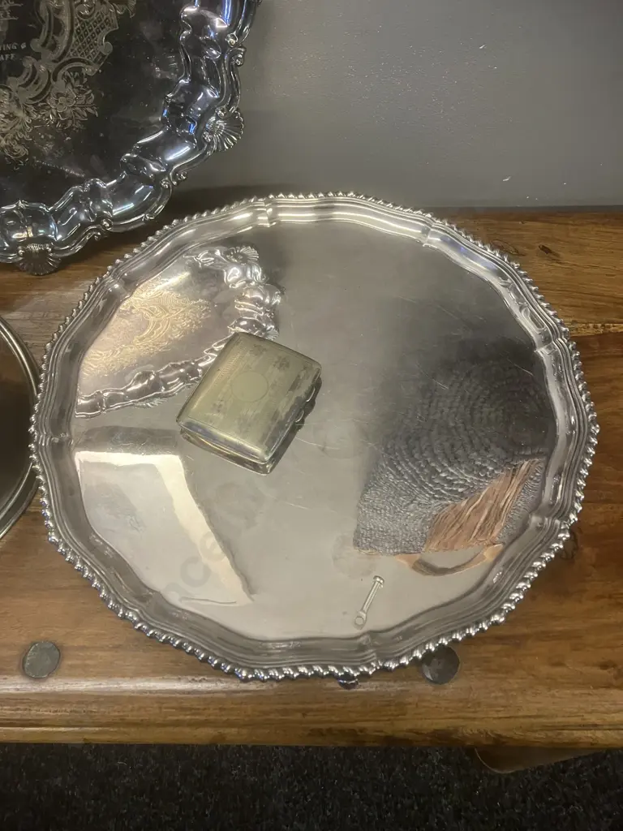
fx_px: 672
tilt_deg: -59.6
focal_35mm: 28
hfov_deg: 49.7
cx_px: 312
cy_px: 416
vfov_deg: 63.4
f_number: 1.8
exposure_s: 1/50
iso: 160
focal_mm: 3.99
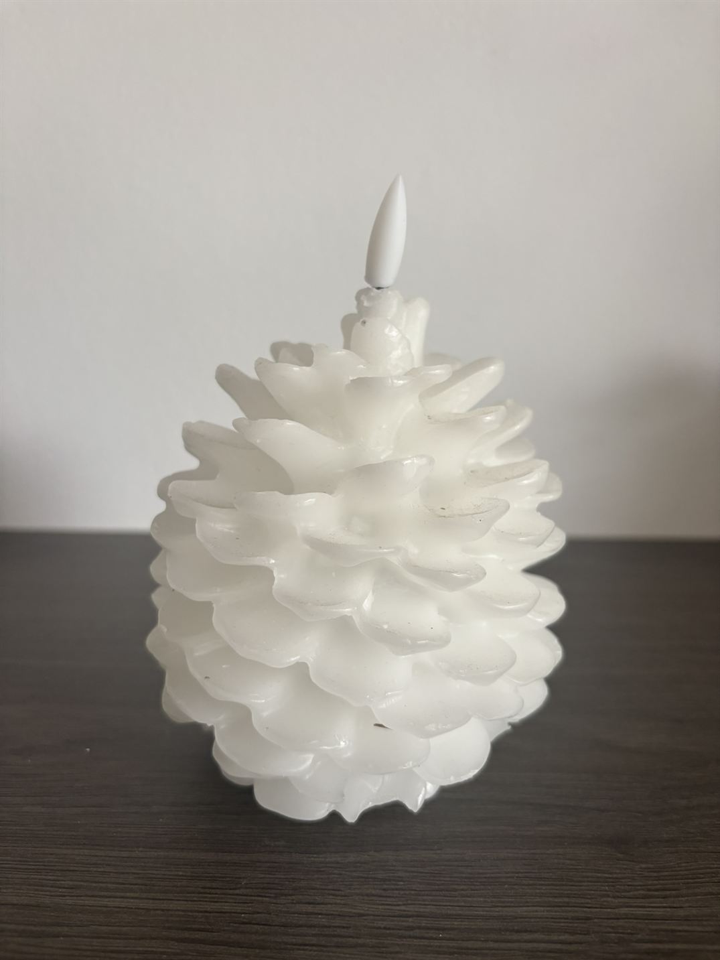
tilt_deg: -13.9
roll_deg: -1.2
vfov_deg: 67.3
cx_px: 360
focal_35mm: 26
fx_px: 721
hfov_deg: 53.1
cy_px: 480
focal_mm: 5.96
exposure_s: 1/121
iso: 125
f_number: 1.6
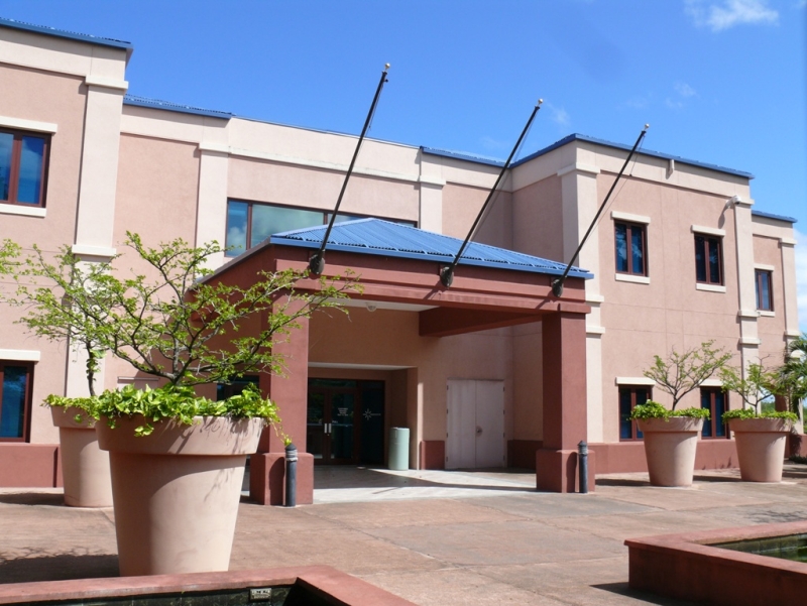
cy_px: 303
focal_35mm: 35
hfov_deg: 52.6
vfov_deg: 40.7
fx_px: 816
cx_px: 404
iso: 100
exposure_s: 1/400
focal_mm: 7.4
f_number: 5.6
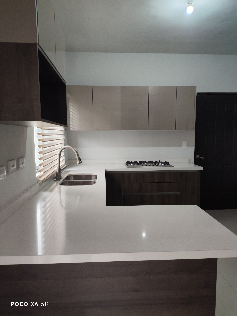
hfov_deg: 54.9
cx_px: 118
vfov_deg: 69.4
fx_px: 228
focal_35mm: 25
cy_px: 158
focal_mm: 4.71
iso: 160
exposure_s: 1/30
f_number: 1.79
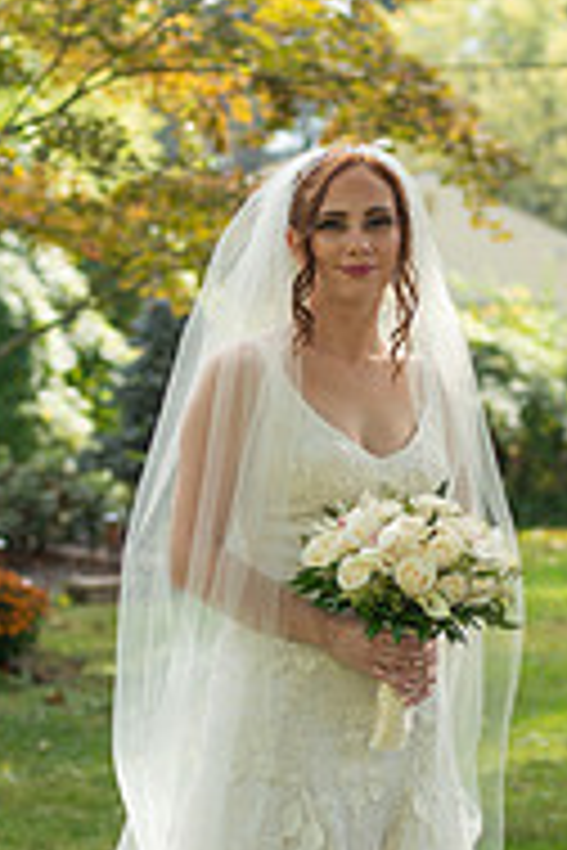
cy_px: 468
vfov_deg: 17.2
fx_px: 2811
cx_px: 322
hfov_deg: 11.5
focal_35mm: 119
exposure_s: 1/1600
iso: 320
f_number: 2.5
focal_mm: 50
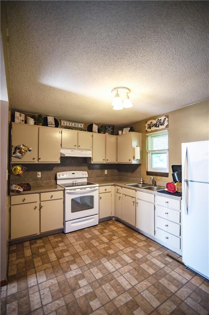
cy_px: 158
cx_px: 104
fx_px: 140
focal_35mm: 16
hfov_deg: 73.7
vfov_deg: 96.8
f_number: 2.8
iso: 800
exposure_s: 1/200
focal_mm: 16
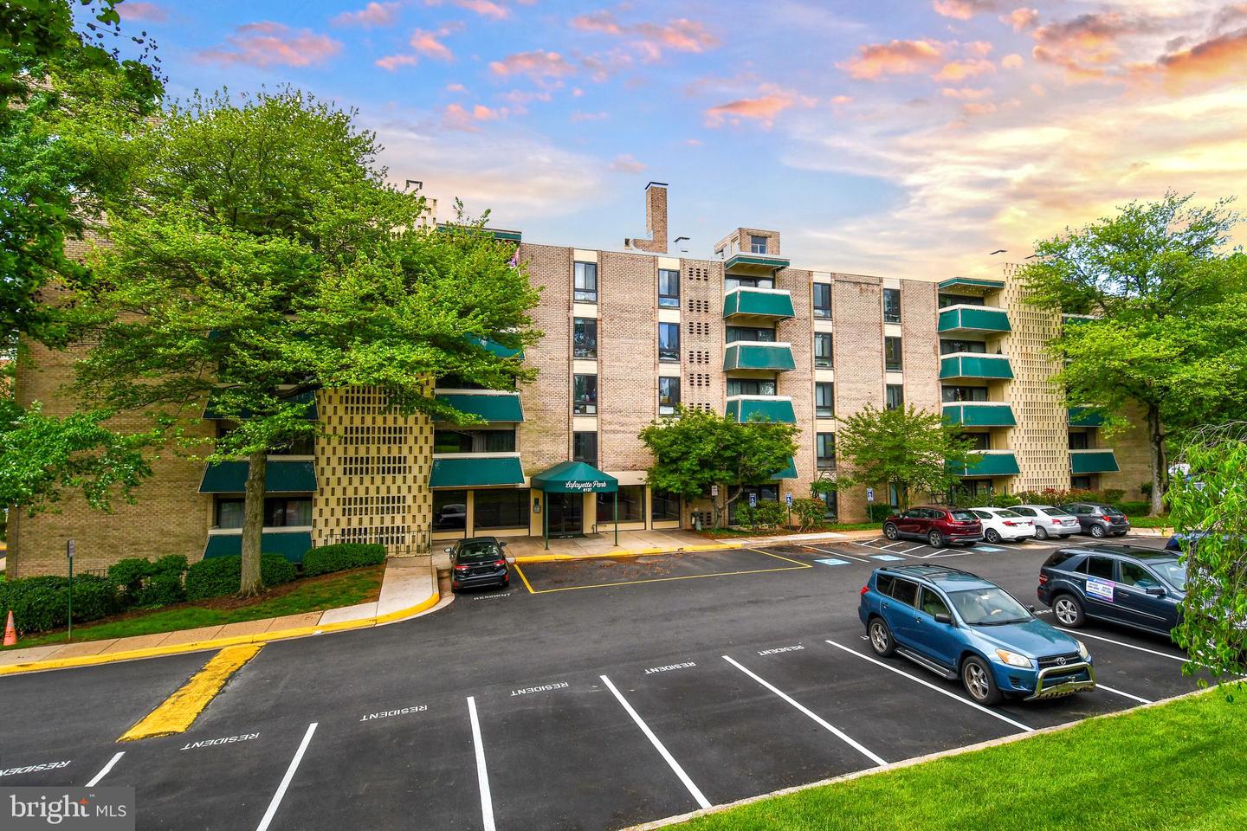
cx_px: 624
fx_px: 623
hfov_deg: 90.0
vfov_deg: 67.4
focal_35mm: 18
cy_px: 416
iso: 200
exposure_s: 1/250
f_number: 7.1
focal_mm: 12
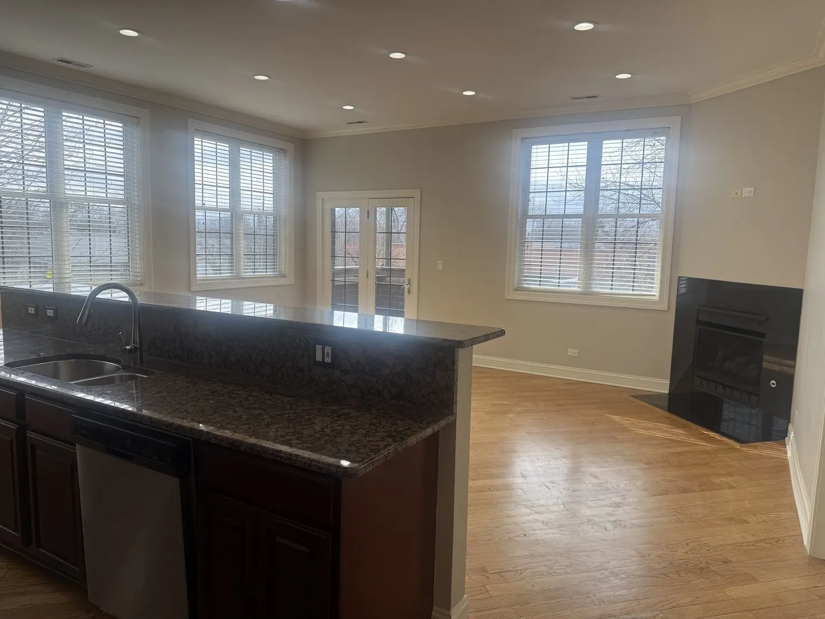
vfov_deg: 56.8
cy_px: 310
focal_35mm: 24
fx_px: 572
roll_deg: -2.1
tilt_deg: -6.6
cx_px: 412
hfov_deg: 71.6
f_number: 1.78
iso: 80
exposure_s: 1/501
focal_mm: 6.76
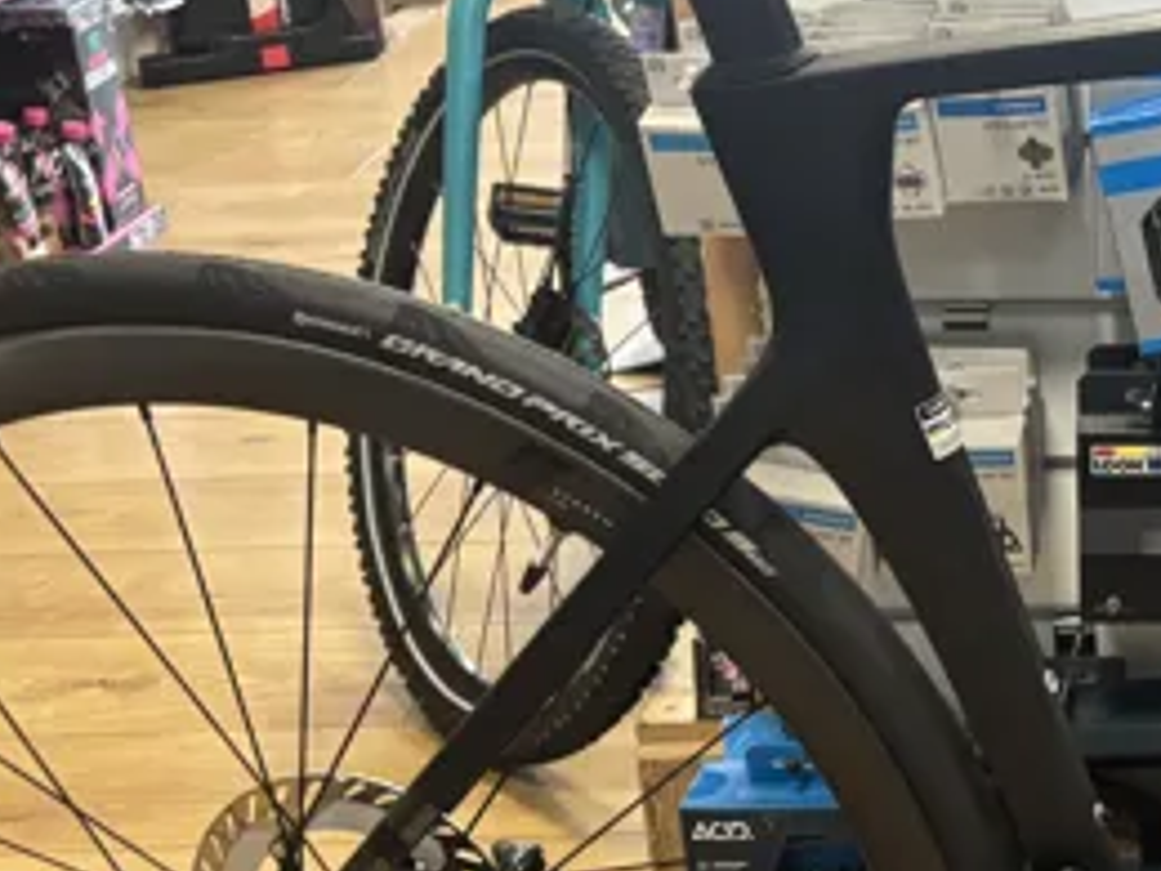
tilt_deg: -23.1
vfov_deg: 18.4
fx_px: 2683
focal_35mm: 80
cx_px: 1429
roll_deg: +0.7
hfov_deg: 22.3
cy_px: 500
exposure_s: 1/50
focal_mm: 5.96
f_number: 1.6
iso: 250
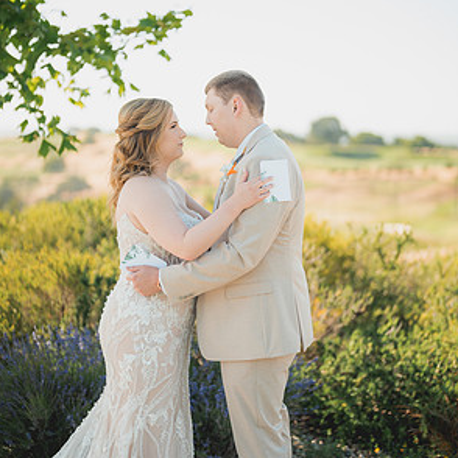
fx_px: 973
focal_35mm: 65
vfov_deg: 26.5
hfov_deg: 26.5
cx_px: 229
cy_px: 198
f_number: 1.2
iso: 50
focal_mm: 50
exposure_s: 1/1600
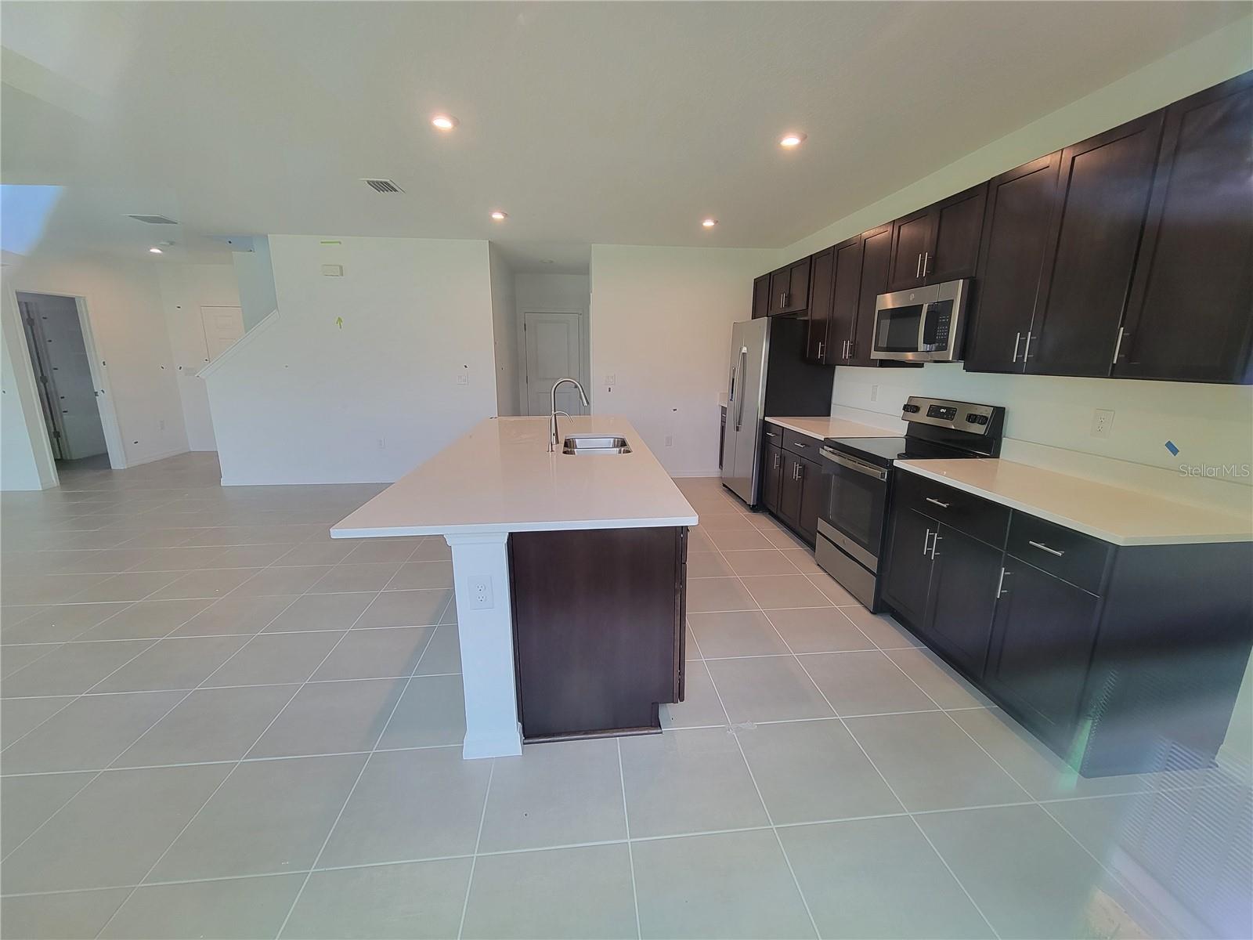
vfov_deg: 89.9
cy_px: 470
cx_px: 626
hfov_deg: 106.2
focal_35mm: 13
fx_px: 471
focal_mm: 2.2
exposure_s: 1/60
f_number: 2.2
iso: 160
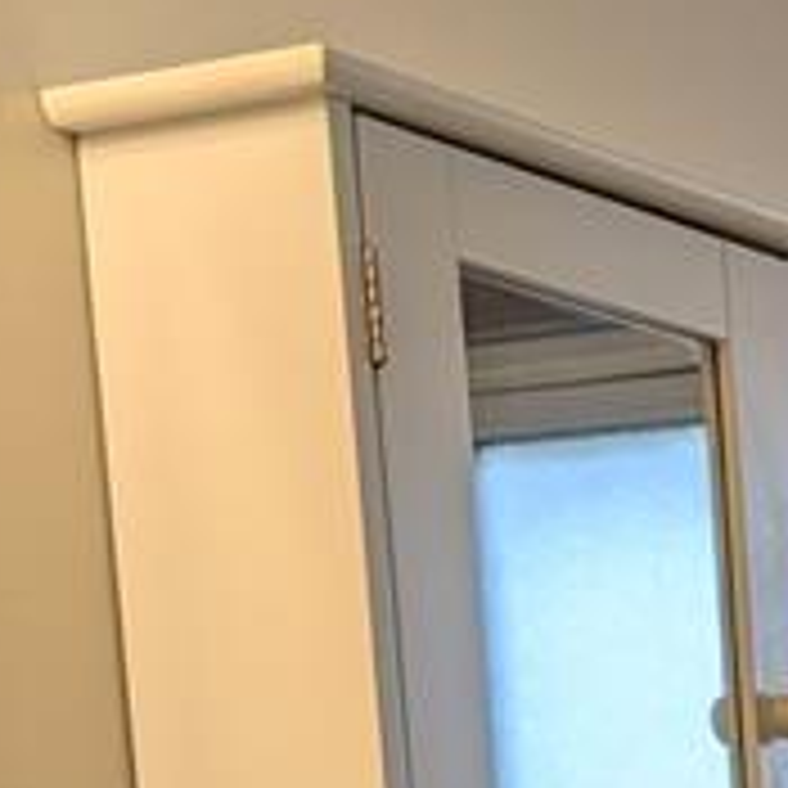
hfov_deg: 11.5
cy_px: 1346
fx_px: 3194
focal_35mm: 124
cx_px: 1936
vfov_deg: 12.9
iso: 31
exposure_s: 1/120
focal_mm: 6.9
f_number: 1.68
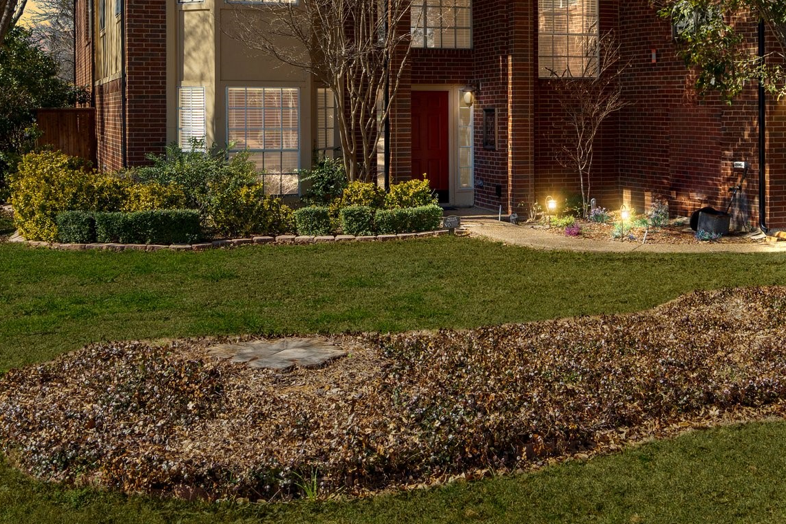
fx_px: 1135
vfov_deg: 25.2
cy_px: 58
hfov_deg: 37.6
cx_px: 549
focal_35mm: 52
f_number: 7.1
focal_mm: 29
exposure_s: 1/80
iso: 100
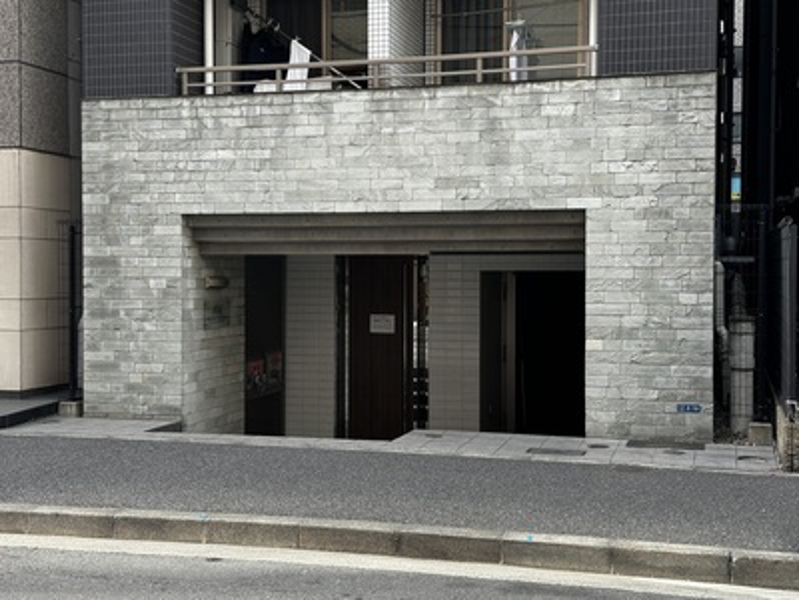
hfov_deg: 39.7
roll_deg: -1.1
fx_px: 1108
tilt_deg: -0.8
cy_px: 300
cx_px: 400
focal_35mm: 48
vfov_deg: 30.3
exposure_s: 1/430
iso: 64
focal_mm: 6.76
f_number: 1.78
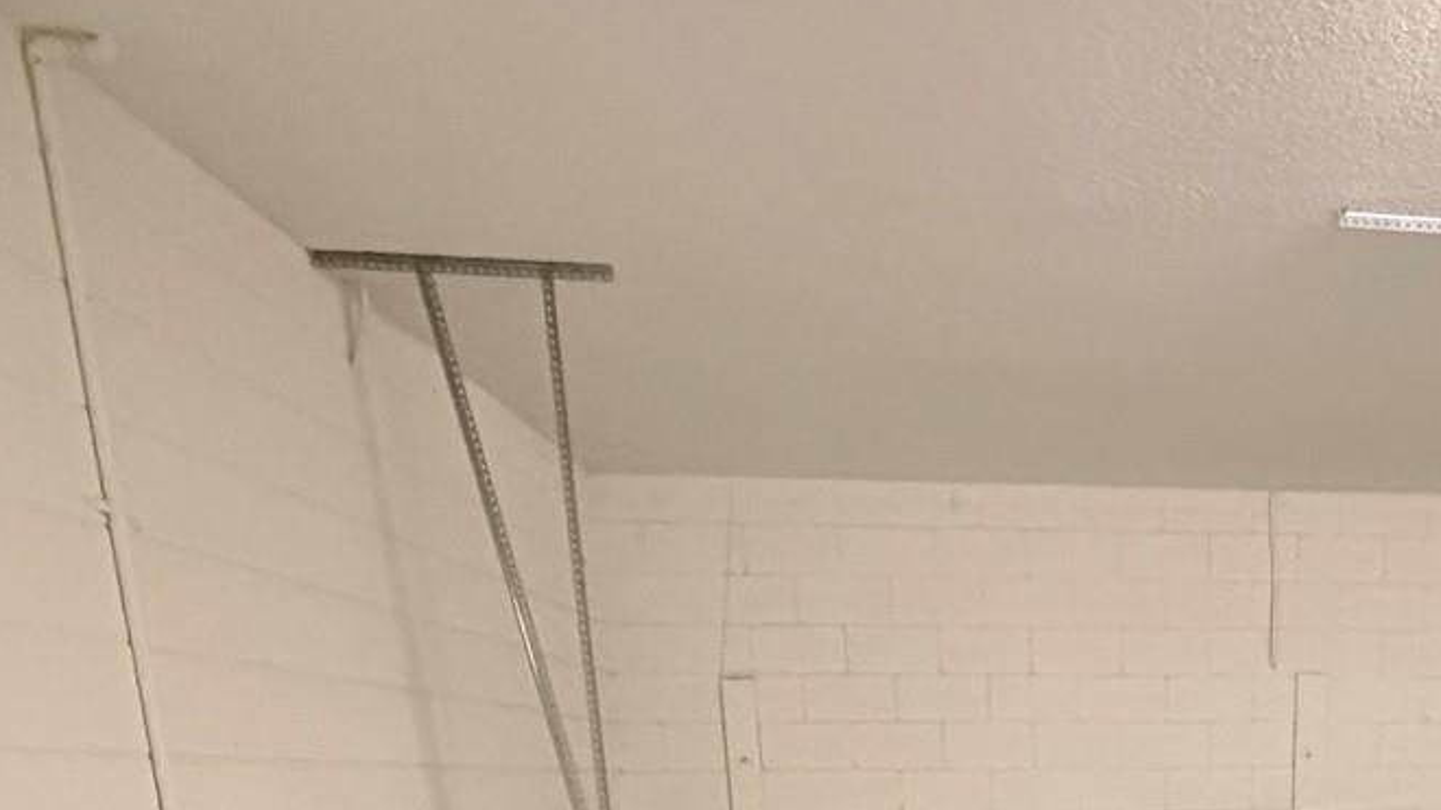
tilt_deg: -13.4
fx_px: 1414
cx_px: 1199
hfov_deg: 50.0
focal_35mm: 37
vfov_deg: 25.7
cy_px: 1144
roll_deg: +0.0
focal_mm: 2.22
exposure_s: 1/60
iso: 800
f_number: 2.2
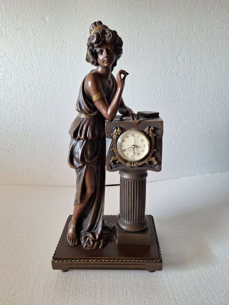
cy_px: 152
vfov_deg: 73.9
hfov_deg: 58.9
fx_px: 203
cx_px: 114
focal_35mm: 23
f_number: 1.8
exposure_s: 1/50
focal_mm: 5.54
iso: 100
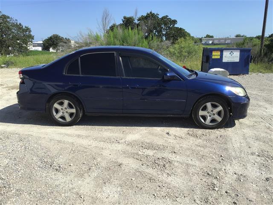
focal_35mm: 31
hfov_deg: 58.4
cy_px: 102
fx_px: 244
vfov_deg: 45.4
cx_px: 136
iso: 25
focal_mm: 3.3
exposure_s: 1/1481
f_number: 2.4
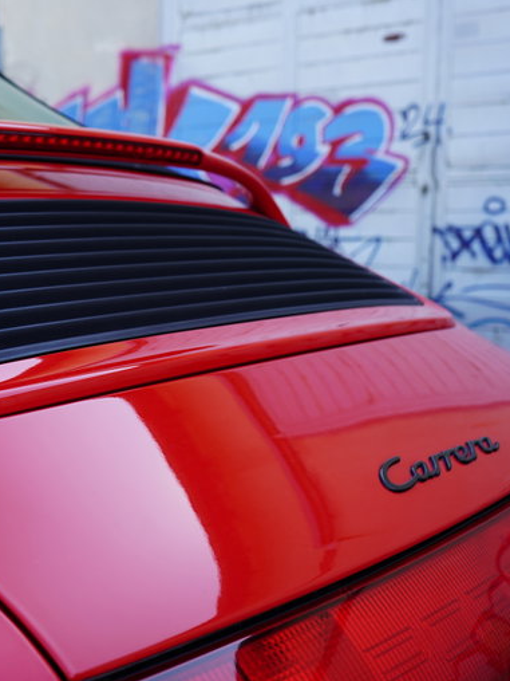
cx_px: 157
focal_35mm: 48
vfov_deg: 39.7
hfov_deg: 30.0
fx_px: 943
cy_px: 340
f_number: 5.6
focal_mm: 33
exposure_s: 1/80
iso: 100
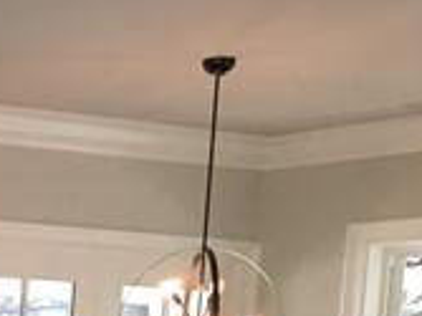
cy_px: 799
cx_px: -644
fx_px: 2168
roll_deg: -0.1
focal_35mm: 178
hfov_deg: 9.6
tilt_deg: -8.2
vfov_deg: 7.7
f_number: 2.2
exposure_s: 1/30
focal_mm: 4.15
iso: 40
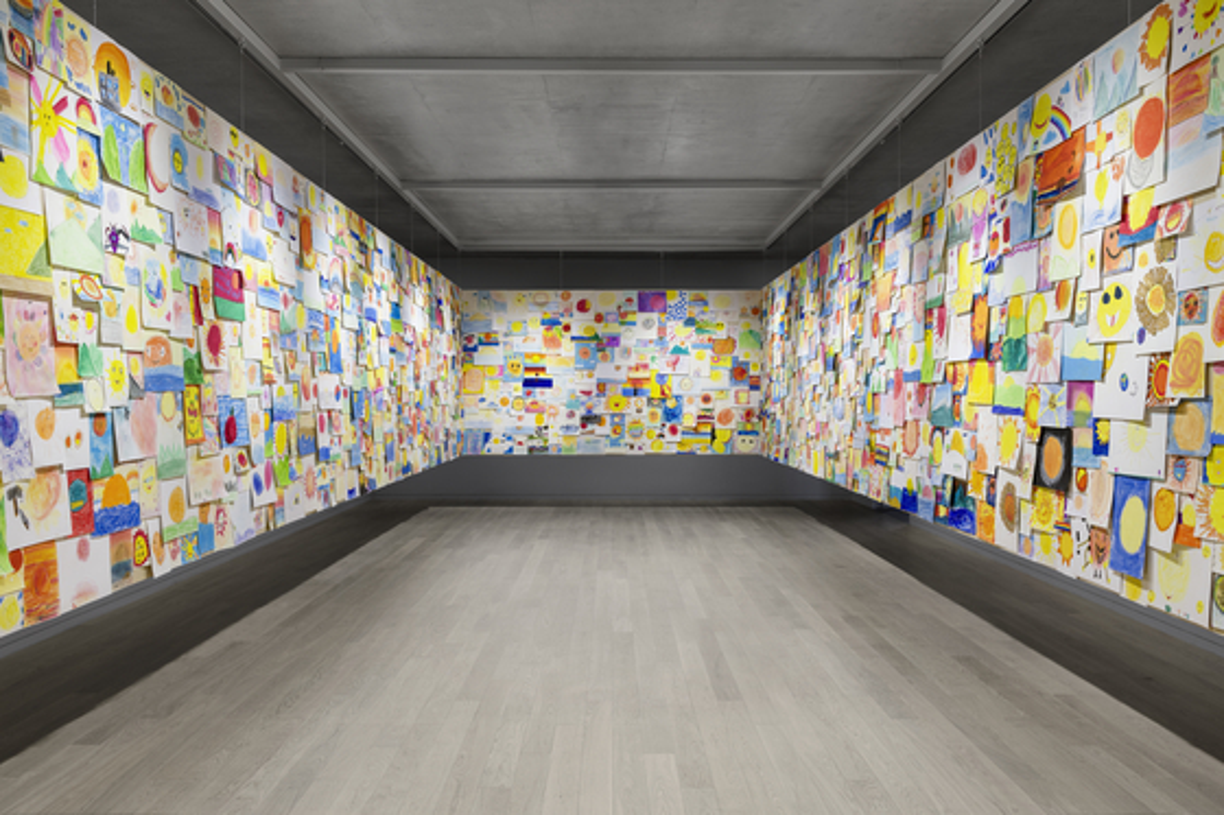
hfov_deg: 63.7
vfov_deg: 44.9
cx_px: 612
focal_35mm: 29
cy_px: 408
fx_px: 986
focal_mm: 29
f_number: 11
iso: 100
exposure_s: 1/2
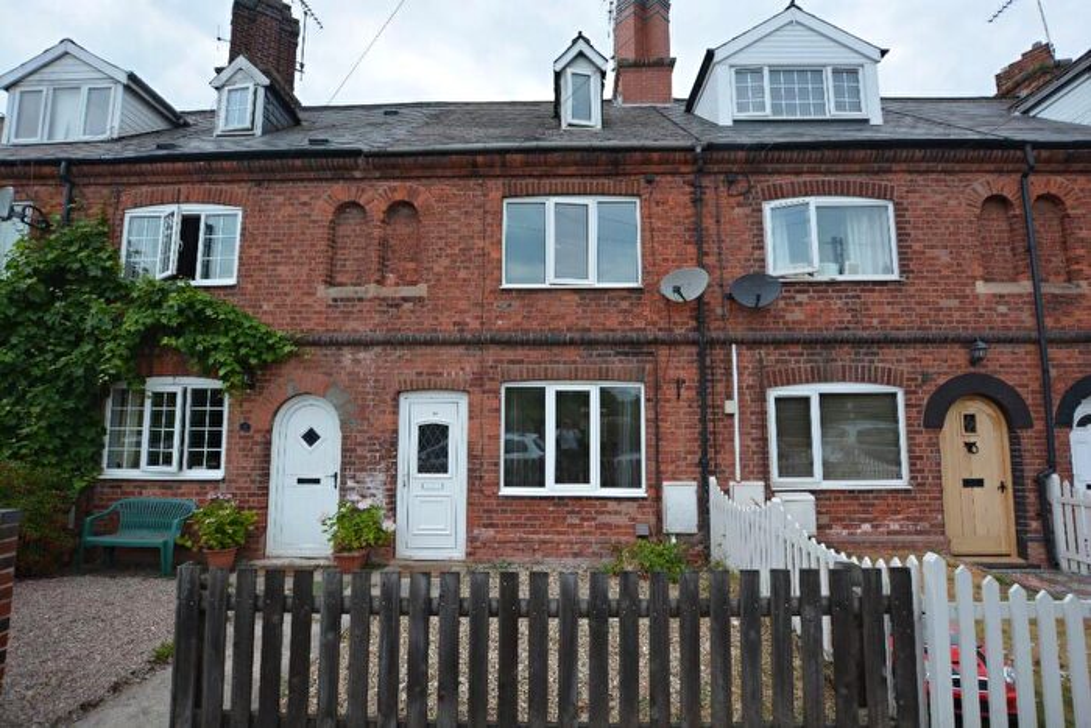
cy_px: 364
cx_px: 546
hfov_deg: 95.0
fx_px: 500
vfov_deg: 72.1
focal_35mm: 16
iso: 200
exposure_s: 1/160
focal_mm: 11
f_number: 6.3
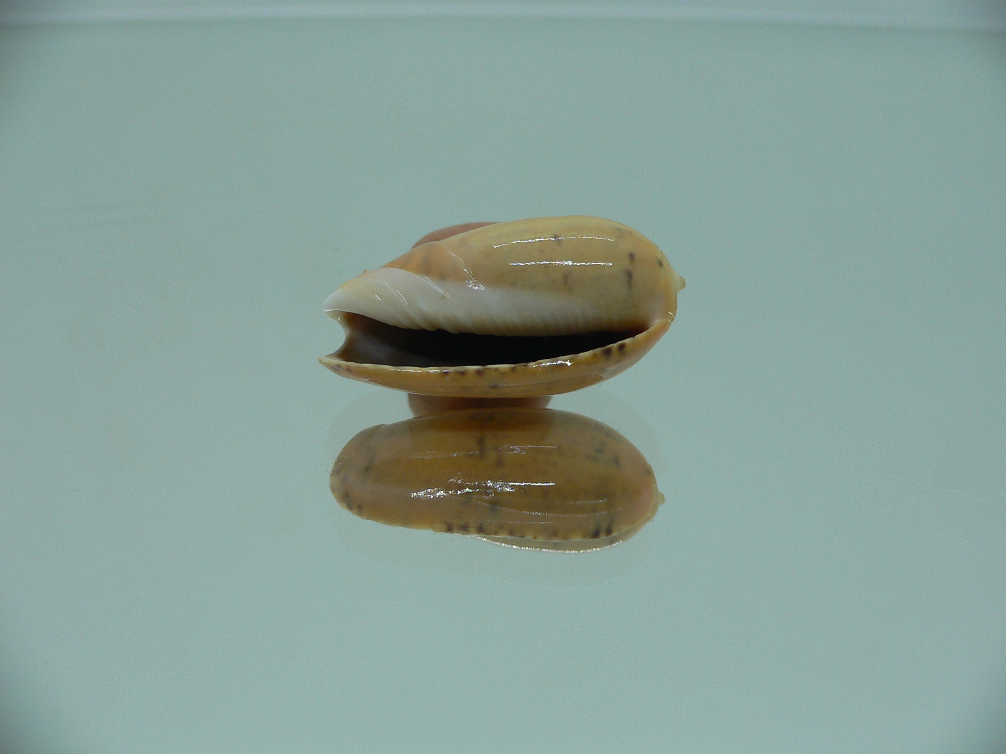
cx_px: 503
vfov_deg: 40.7
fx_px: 1017
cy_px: 377
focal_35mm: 35
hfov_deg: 52.6
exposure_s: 1/60
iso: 80
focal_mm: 4.6
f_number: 2.8
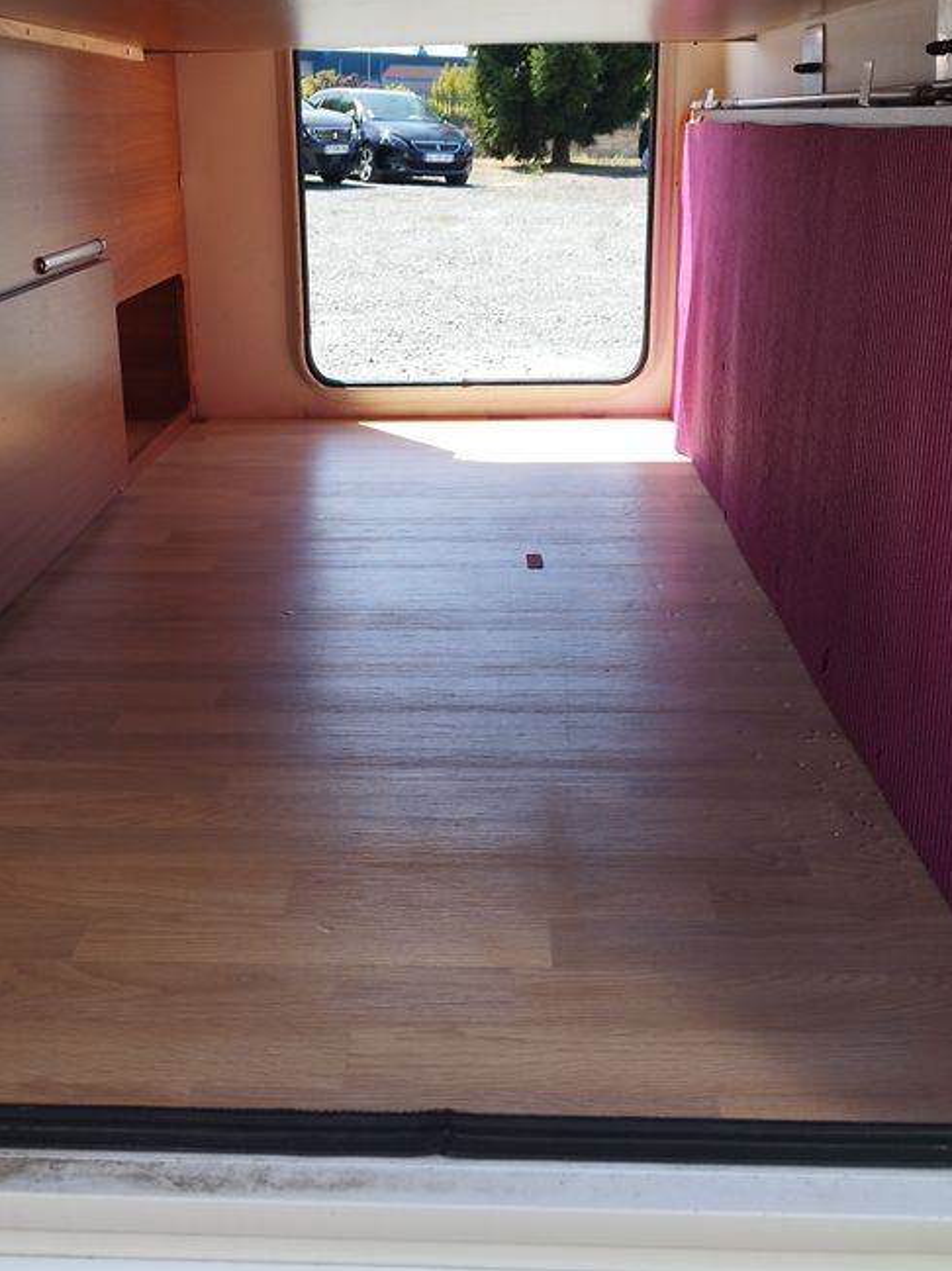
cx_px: 413
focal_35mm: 37
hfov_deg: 38.6
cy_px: 541
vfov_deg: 50.0
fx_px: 1358
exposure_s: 1/238
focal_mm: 5.89
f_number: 1.89
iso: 50
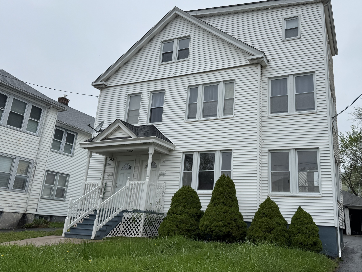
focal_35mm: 30
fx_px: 314
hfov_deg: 59.6
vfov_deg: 46.7
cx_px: 214
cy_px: 123
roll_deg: -3.0
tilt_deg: +16.7
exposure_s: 1/3247
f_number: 1.78
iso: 80
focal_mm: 6.76
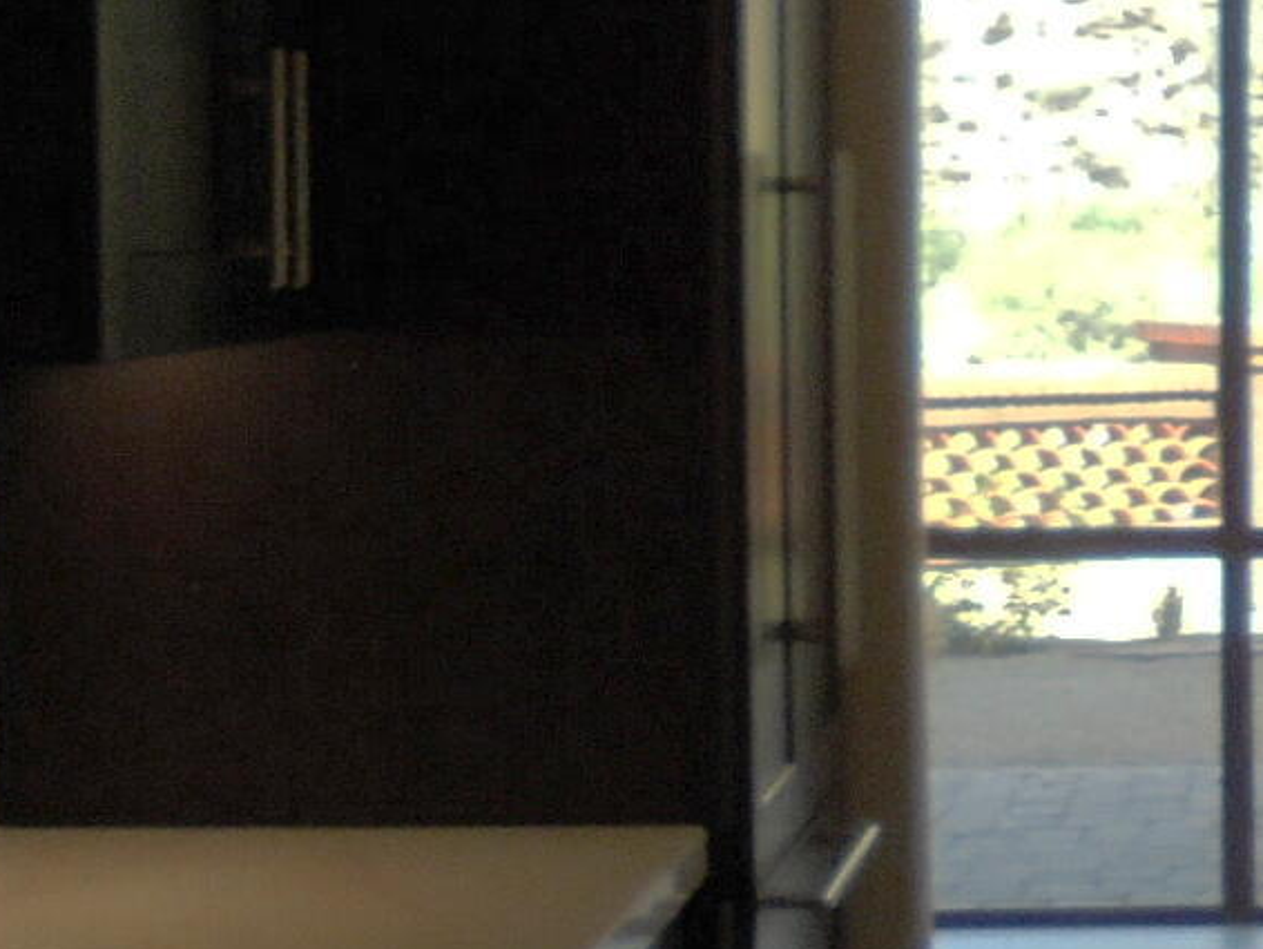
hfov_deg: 14.8
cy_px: 560
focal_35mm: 119
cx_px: 2149
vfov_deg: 12.5
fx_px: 4344
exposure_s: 1/125
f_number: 3.5
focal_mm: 4.6
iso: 100
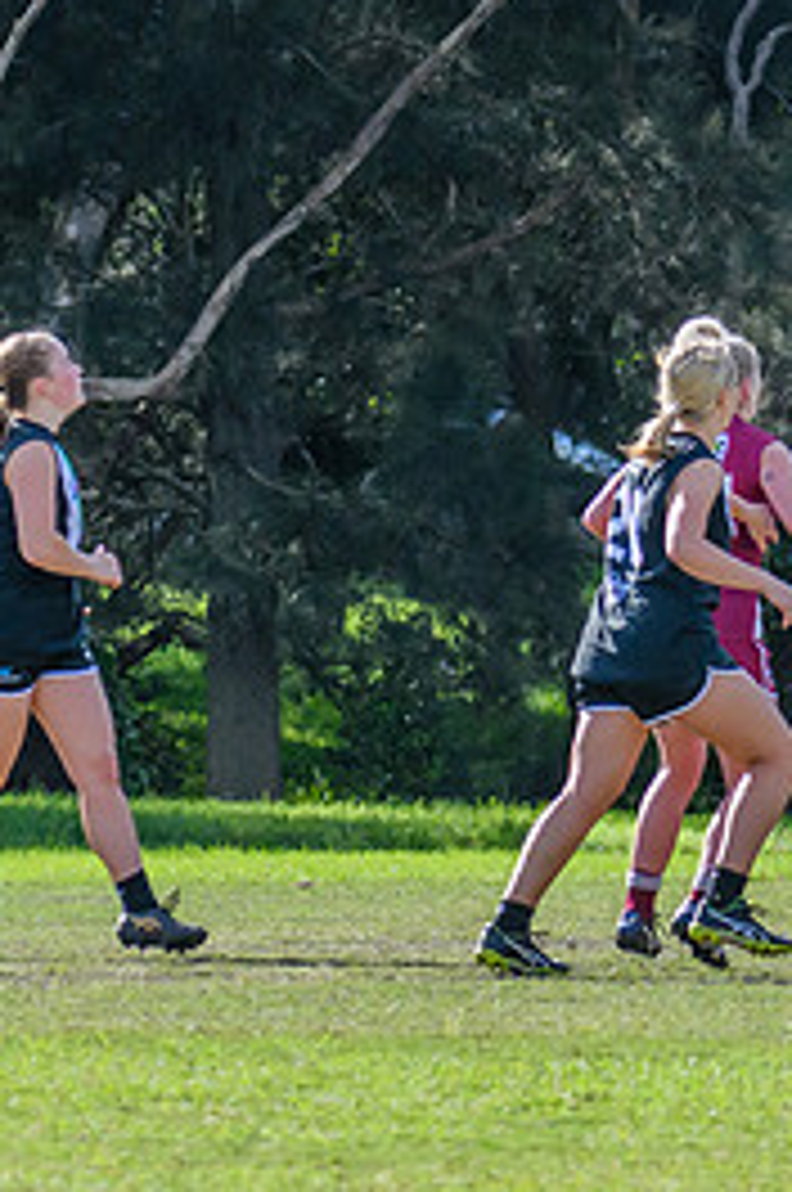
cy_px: 651
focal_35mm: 683
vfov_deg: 3.0
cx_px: 1571
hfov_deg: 2.0
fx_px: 22596
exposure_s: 1/1250
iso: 800
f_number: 8
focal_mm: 170
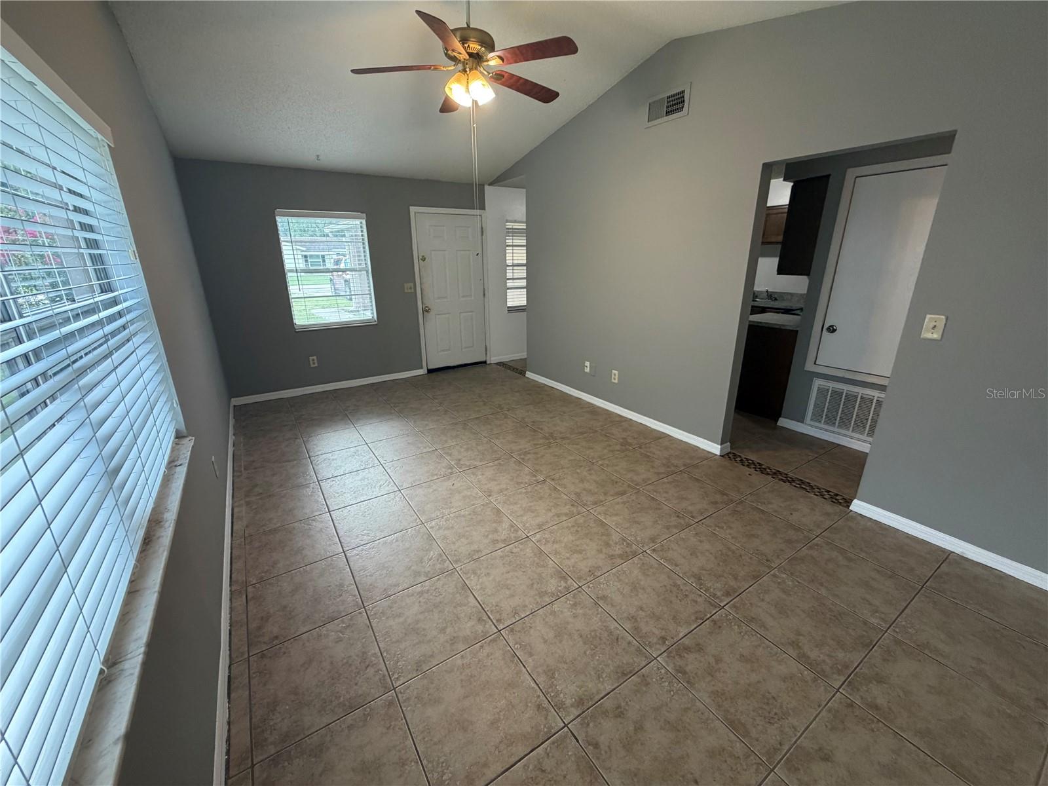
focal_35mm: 14
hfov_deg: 102.1
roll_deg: -0.1
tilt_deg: -17.9
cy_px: 393
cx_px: 524
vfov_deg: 85.7
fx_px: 424
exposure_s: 1/120
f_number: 2.2
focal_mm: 2.22
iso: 250
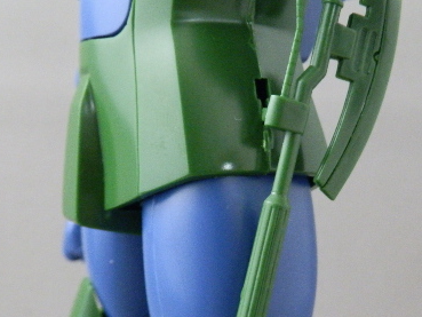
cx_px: 260
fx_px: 719
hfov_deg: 32.6
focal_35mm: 59
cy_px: 185
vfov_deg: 24.8
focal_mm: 6.17
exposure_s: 1/8
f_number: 3.5
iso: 400
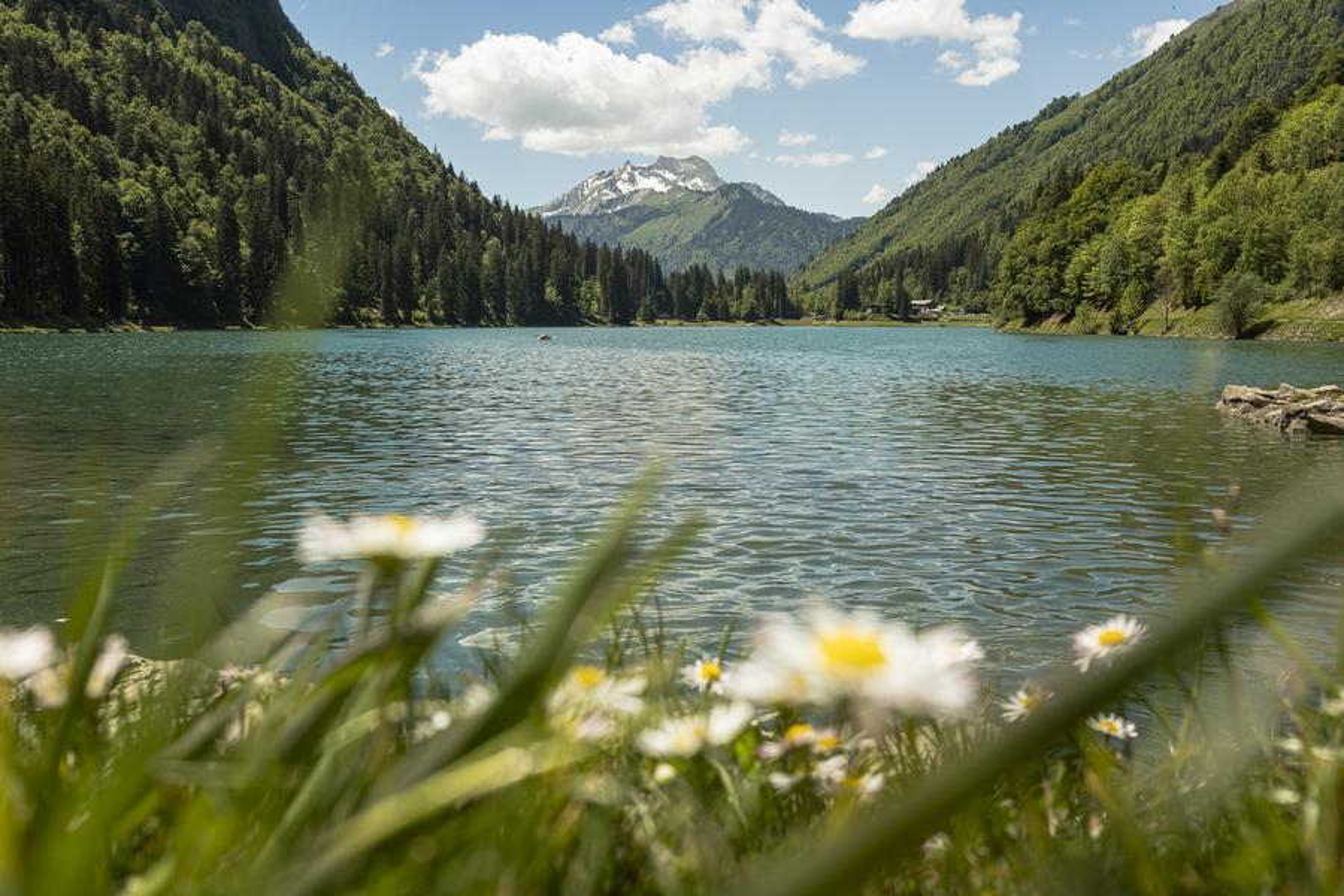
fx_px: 1395
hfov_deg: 51.4
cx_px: 672
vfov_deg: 35.6
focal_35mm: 37
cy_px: 448
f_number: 10
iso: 320
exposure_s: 1/500
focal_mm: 24.1
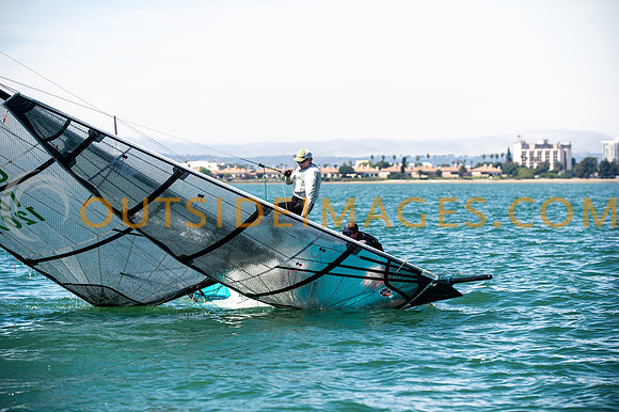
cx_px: 310
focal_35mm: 124
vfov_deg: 11.1
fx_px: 2124
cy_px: 206
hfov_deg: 16.6
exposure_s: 1/2500
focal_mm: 120
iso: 320
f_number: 4
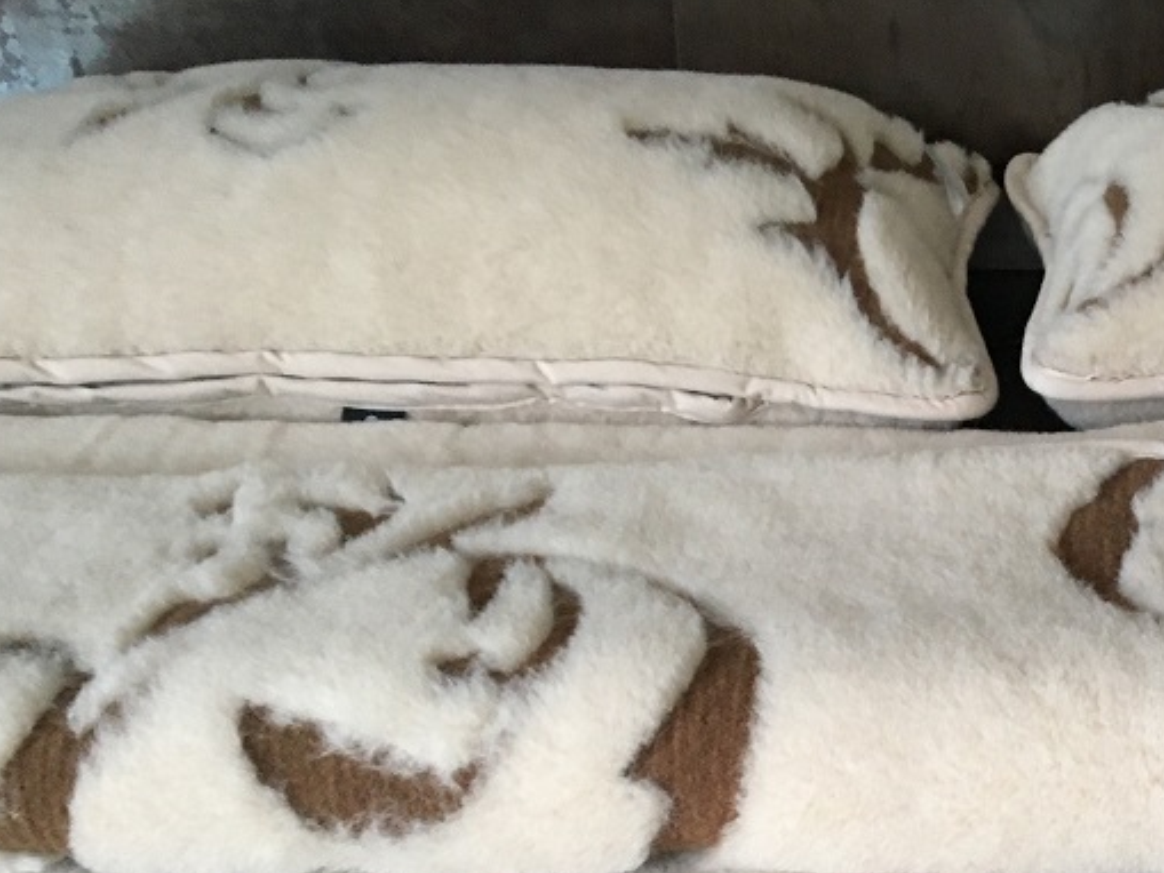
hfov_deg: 32.2
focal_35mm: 57
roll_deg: +0.2
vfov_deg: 24.6
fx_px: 1917
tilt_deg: -35.6
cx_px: 1038
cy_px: 850
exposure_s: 1/33
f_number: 2.2
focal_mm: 4.15
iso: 160
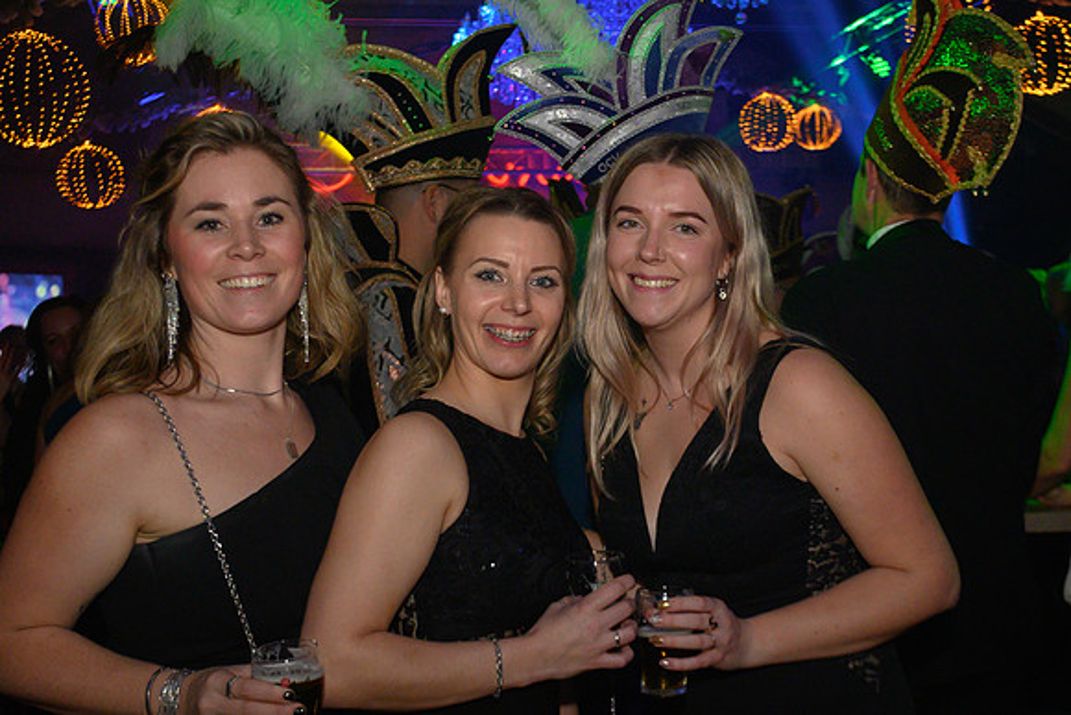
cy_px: 373
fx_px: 1484
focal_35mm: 50
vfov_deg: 27.1
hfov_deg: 39.5
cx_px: 659
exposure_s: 1/160
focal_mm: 27
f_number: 5
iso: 640
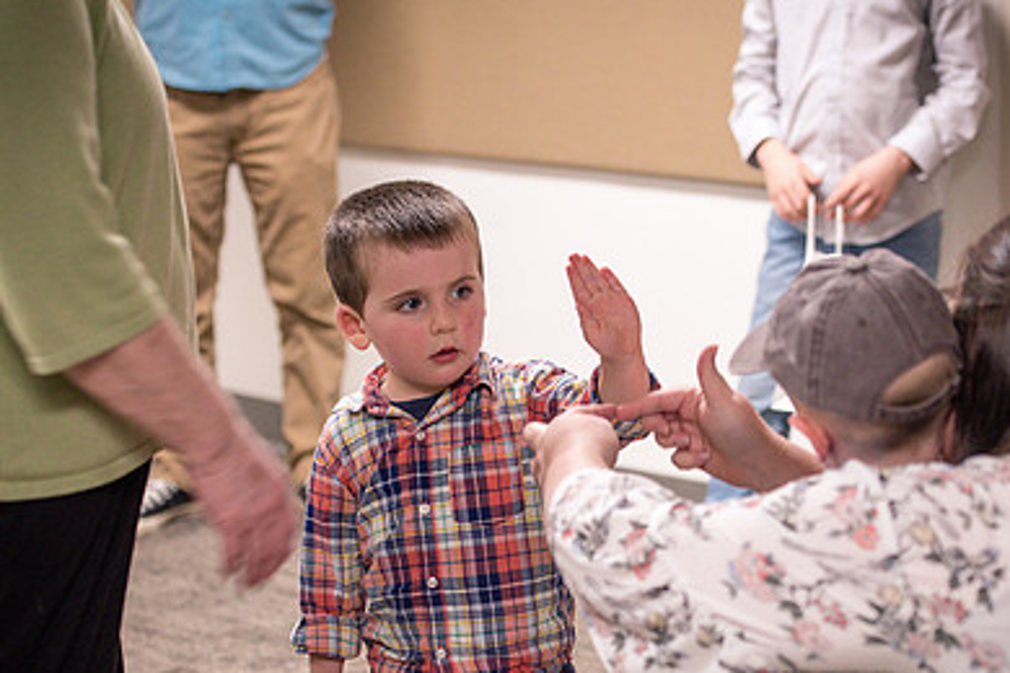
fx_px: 2918
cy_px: 462
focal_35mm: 104
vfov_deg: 13.1
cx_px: 544
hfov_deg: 19.6
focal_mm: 70
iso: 1000
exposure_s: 1/100
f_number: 2.8
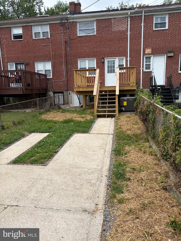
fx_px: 181
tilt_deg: -7.6
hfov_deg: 53.1
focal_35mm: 26
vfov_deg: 67.3
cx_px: 90
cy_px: 120
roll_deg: +2.2
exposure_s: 1/1420
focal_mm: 5.96
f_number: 1.6
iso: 50
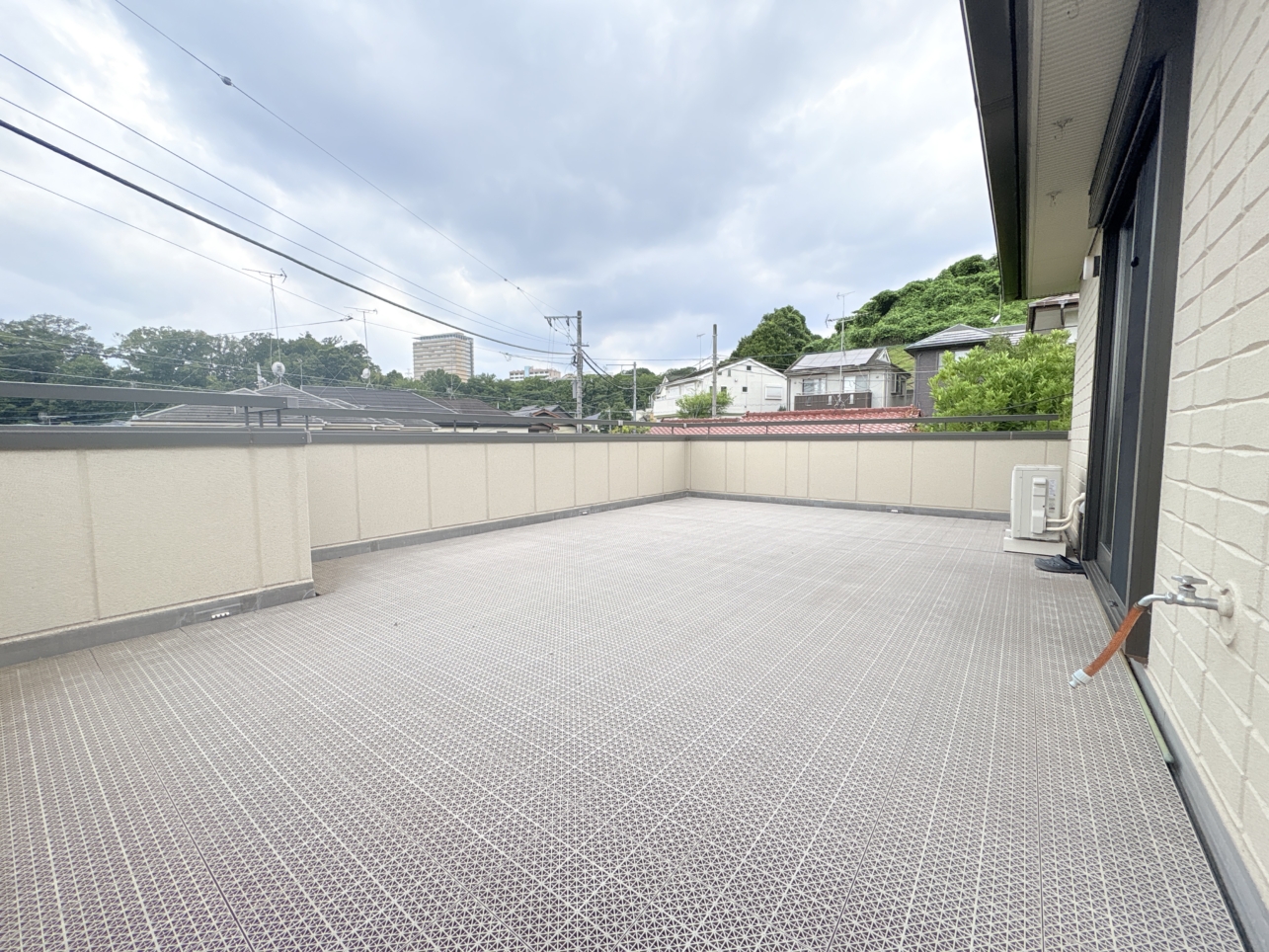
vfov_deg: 85.7
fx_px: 513
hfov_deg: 102.1
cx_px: 634
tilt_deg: -2.6
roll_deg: +0.2
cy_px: 476
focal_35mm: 14
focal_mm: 2.22
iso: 40
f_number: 2.2
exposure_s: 1/1323
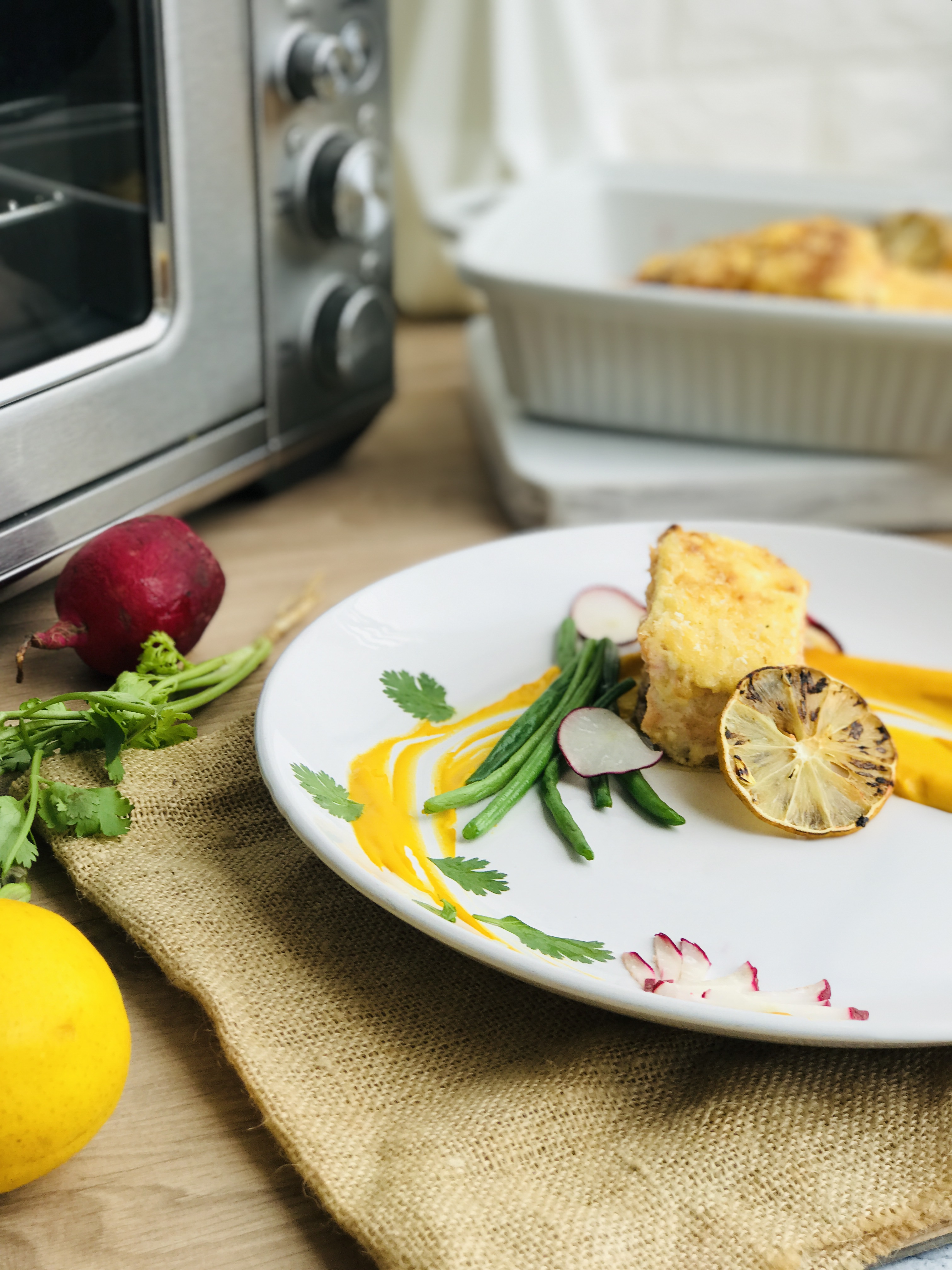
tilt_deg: -24.4
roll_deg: +0.9
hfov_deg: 25.7
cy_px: 635
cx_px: 476
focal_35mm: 57
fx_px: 2090
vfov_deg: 33.8
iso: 20
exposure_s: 1/287
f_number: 2.8
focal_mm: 6.6
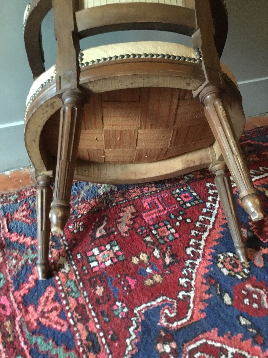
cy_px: 179
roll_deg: +0.6
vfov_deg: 58.4
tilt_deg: -35.4
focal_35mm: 31
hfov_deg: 45.4
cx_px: 134
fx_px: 320
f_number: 2.4
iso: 640
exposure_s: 1/17
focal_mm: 3.3
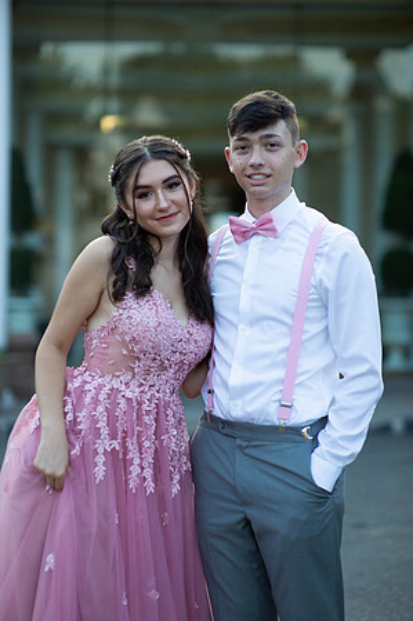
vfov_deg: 23.9
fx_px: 1466
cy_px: 310
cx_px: 206
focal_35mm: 85
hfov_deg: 16.0
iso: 250
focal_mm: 85
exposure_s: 1/1600
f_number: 2
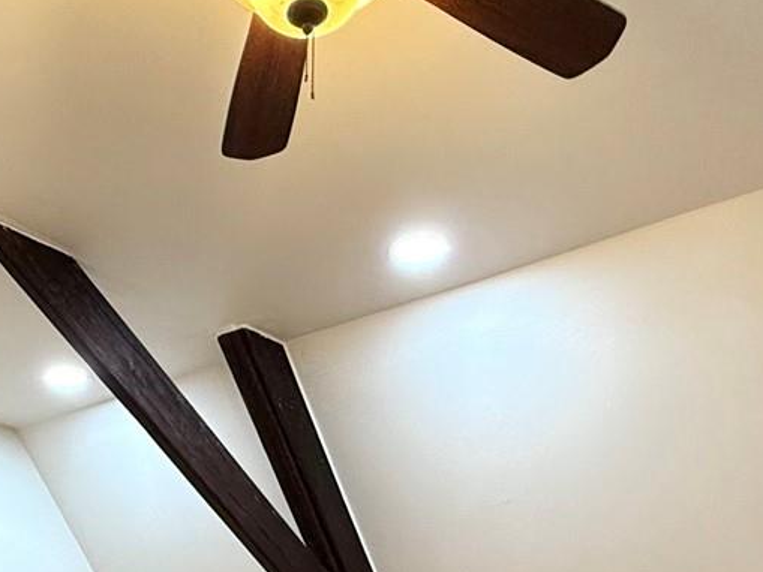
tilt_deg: +0.8
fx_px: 970
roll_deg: -1.3
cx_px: 267
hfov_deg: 42.5
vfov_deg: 27.9
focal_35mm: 44
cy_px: 722
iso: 250
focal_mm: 2.22
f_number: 2.2
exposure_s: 1/60
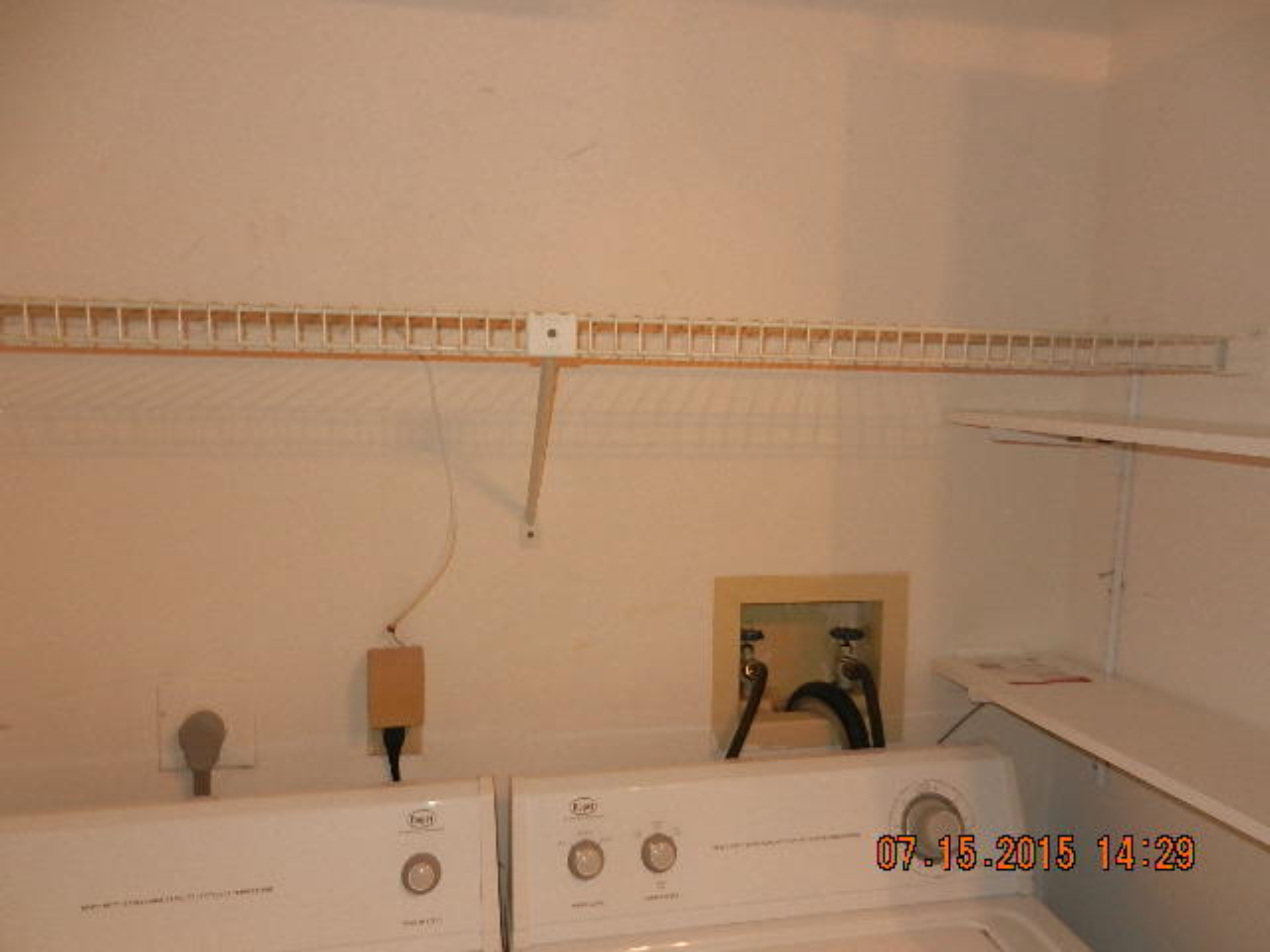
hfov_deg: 69.4
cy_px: 476
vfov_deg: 54.9
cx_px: 635
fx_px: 917
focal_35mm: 25
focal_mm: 4.5
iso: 200
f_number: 3.5
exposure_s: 1/30
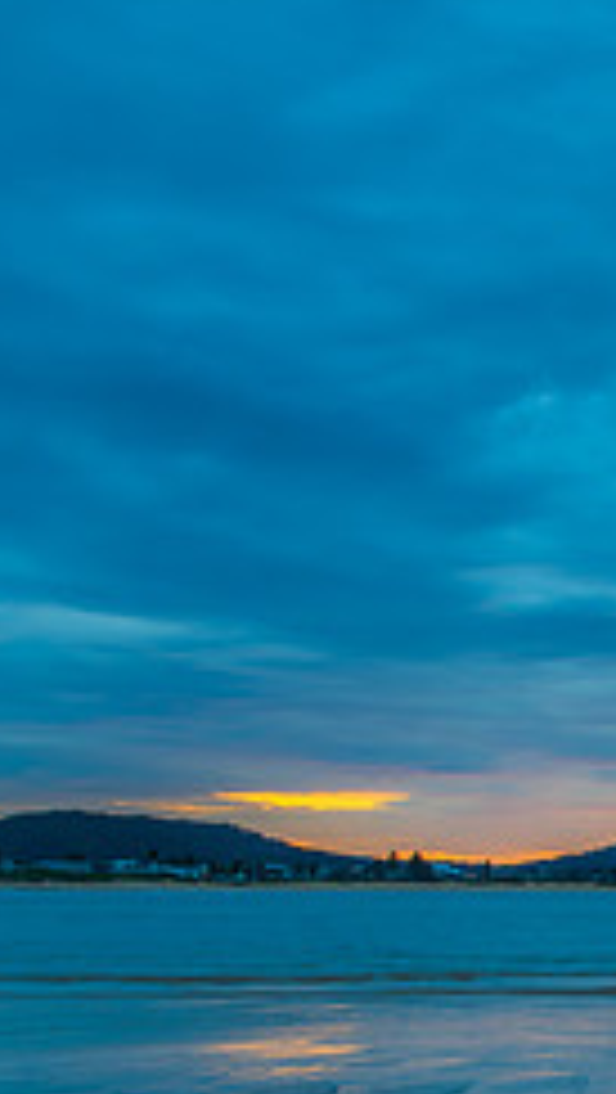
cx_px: 1174
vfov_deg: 33.8
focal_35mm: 62
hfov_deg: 15.9
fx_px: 1797
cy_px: 552
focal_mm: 24
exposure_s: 1.3
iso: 31
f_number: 11
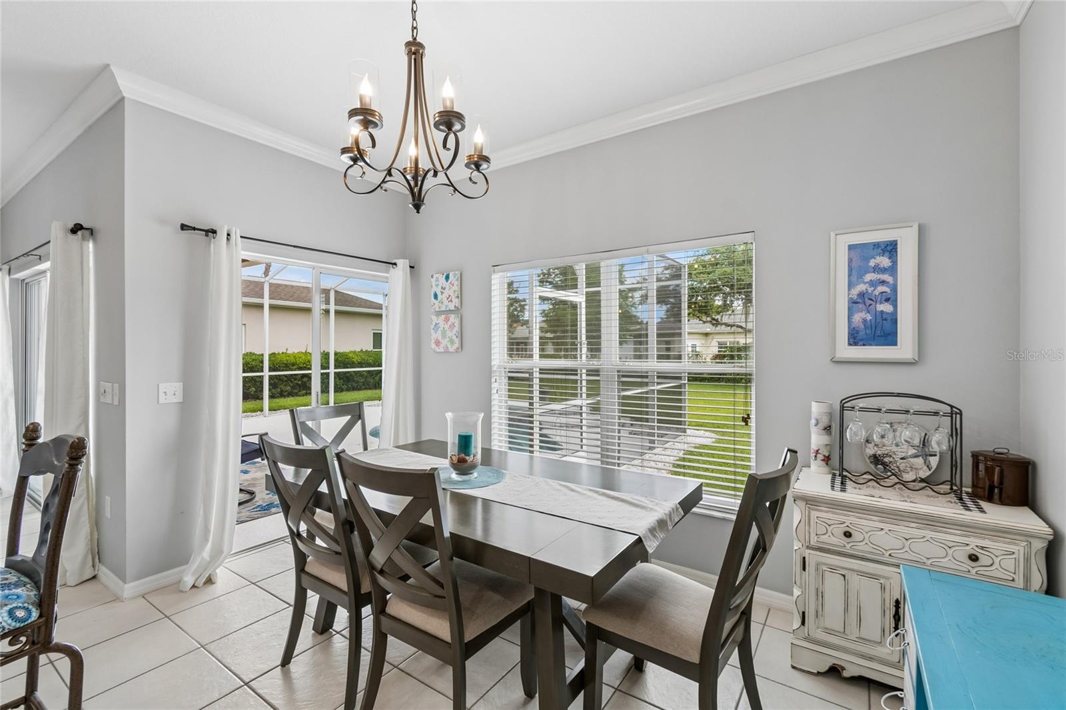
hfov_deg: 100.4
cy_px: 355
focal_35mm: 15
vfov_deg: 77.3
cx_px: 533
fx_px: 444
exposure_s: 1/60
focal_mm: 10
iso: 100
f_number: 7.1
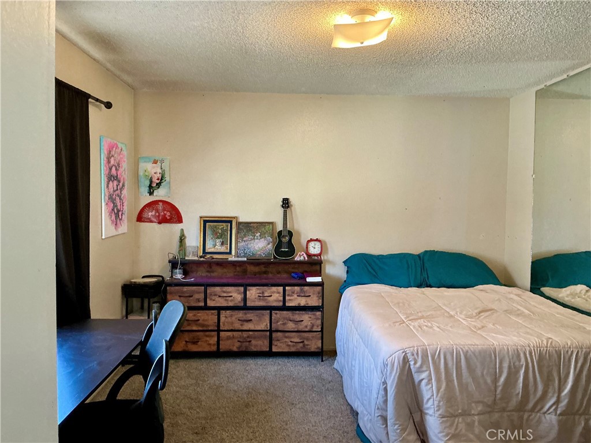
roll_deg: -0.1
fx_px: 495
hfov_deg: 61.7
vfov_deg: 48.2
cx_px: 296
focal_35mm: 29
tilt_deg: -2.3
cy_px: 222
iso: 250
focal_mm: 3
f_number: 1.8
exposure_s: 1/60
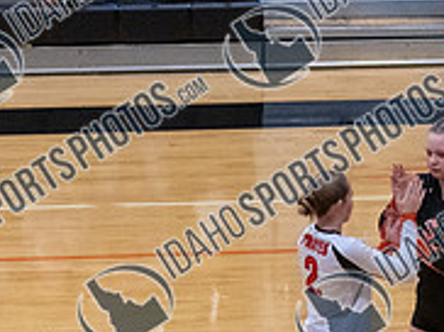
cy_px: 265
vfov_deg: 4.0
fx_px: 4714
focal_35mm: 368
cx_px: 295
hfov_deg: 5.4
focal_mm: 80
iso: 8000
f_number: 3.5
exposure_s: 1/800
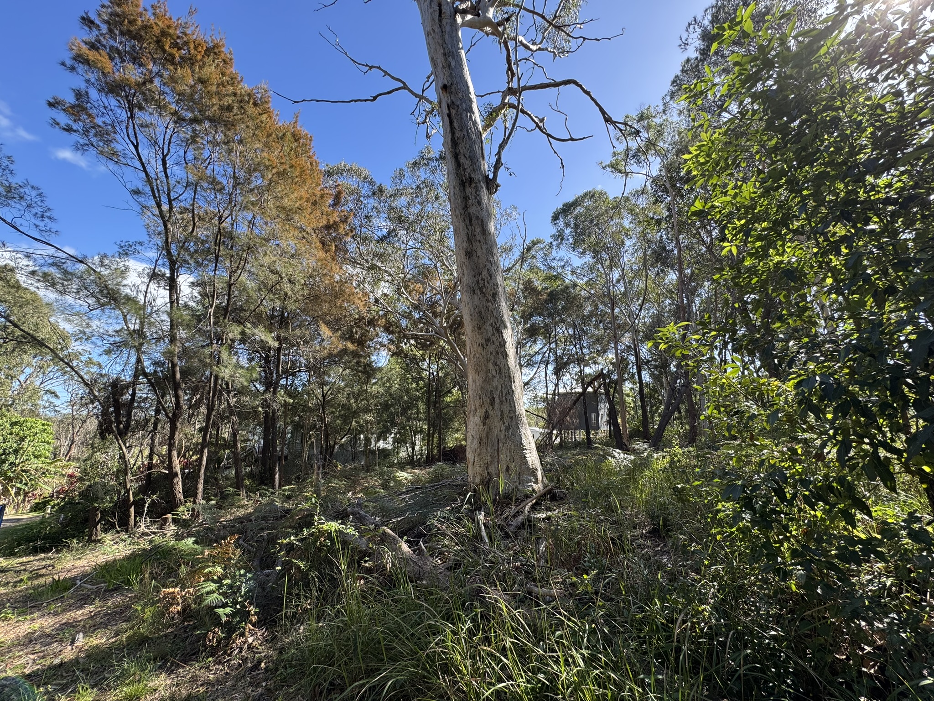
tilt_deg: +11.7
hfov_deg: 102.1
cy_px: 350
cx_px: 467
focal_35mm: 14
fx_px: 378
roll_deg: -0.7
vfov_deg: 85.7
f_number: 2.2
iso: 40
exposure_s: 1/298
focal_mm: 2.22
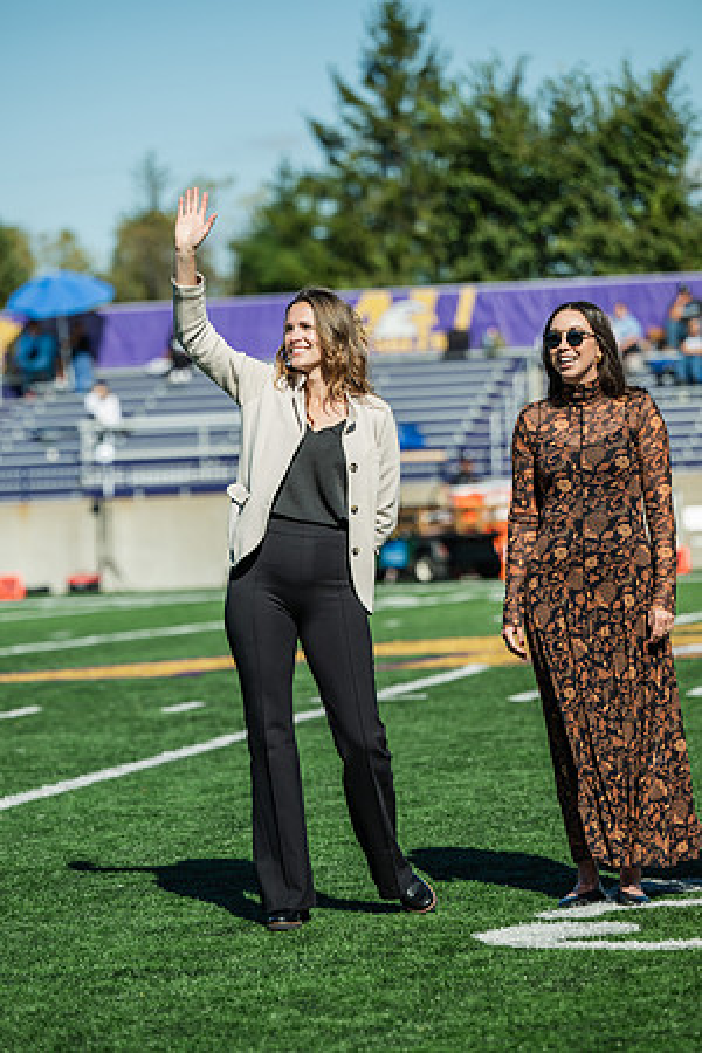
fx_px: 4680
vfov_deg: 12.8
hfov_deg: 8.6
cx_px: 351
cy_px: 526
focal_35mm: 160
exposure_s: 1/1250
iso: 100
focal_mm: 160
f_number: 3.5
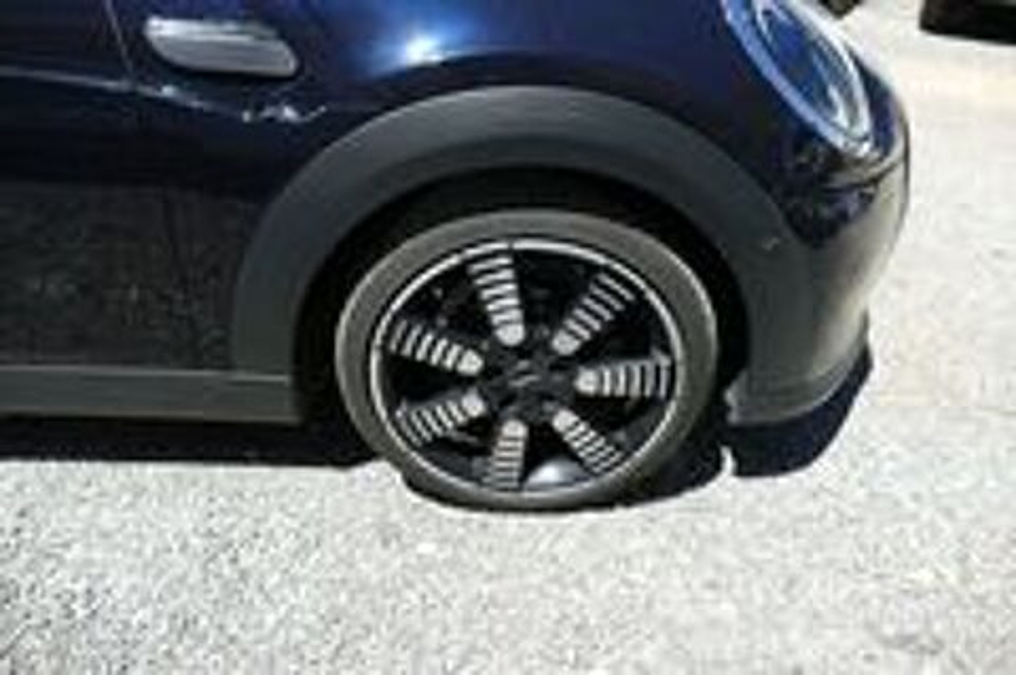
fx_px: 705
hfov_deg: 71.6
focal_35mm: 25
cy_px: 338
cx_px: 508
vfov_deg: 51.2
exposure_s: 1/1000
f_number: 2.8
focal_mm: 9.12
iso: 125
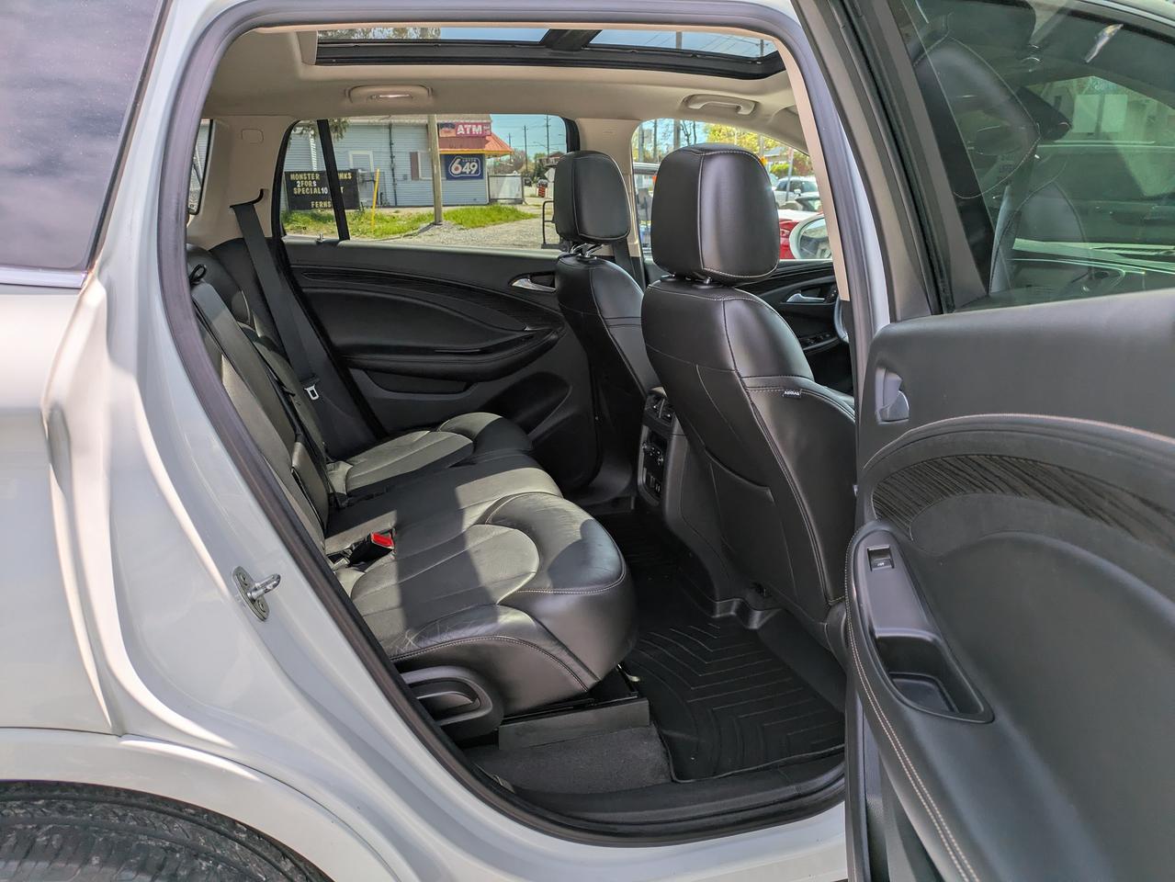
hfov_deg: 69.4
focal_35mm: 25
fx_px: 849
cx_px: 588
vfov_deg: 54.9
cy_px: 441
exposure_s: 1/1015
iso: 34
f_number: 1.89
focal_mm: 5.43
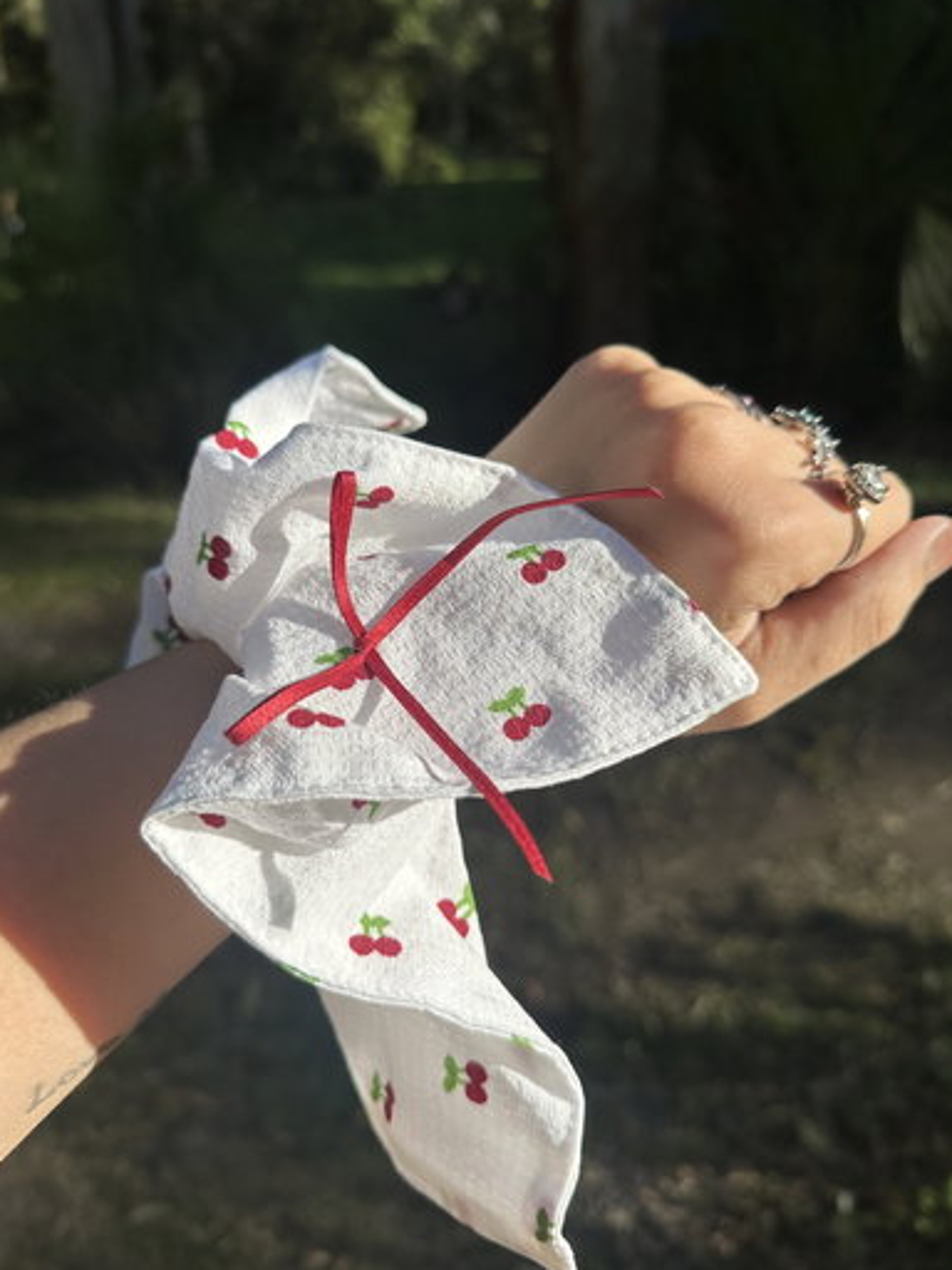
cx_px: 486
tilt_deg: -29.0
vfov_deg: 69.4
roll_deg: +0.5
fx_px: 917
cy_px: 646
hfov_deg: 54.9
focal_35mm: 25
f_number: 1.78
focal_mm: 6.86
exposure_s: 1/4545
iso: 80
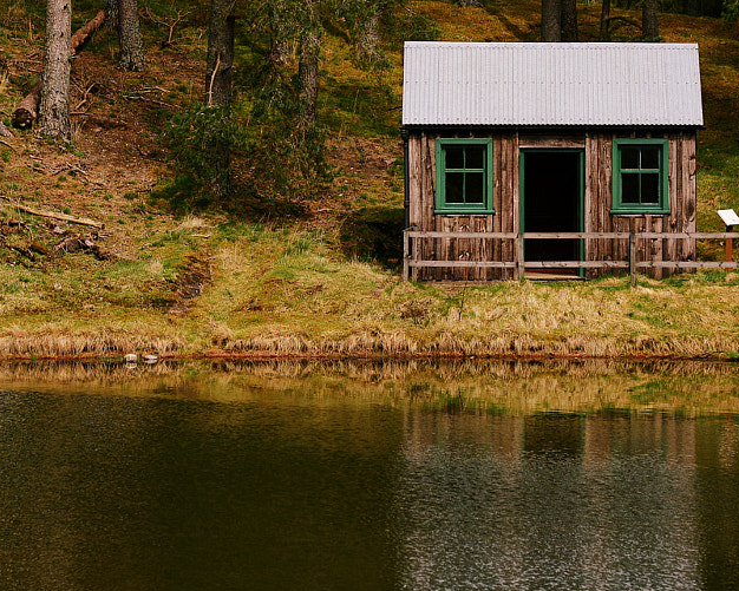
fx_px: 4462
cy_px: 119
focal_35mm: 204
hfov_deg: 9.5
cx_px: 273
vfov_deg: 7.6
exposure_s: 1/640
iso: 100
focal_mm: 85
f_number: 4
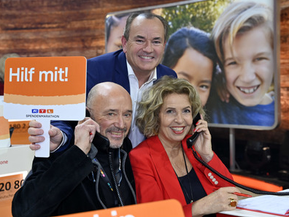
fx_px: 384
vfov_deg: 31.5
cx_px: 132
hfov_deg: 41.2
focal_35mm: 46
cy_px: 108
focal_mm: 42
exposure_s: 1/200
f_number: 4
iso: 1000
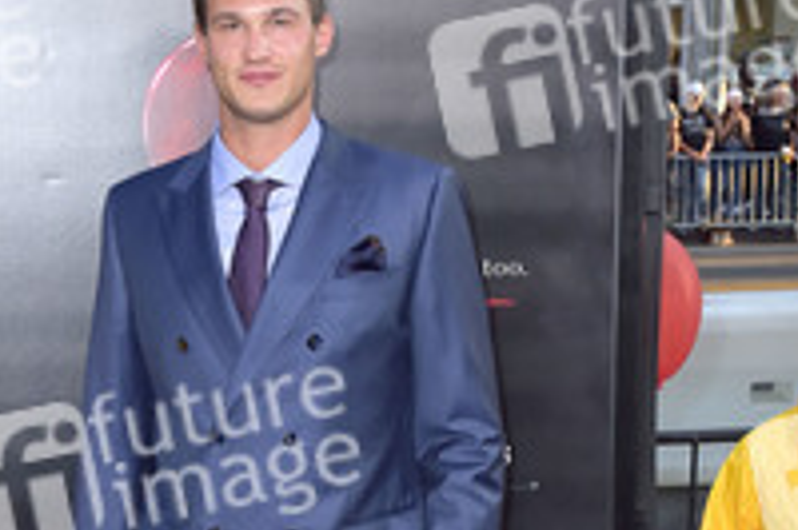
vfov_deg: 15.5
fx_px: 1860
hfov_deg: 24.1
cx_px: 273
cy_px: 662
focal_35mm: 84
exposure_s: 1/250
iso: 640
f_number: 6.3
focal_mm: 42
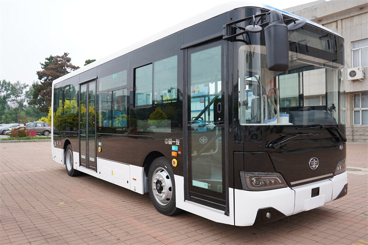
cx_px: 184
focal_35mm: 28
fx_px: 286
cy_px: 122
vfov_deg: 46.4
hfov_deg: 65.5
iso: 100
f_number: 4.5
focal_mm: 28
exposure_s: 1/200
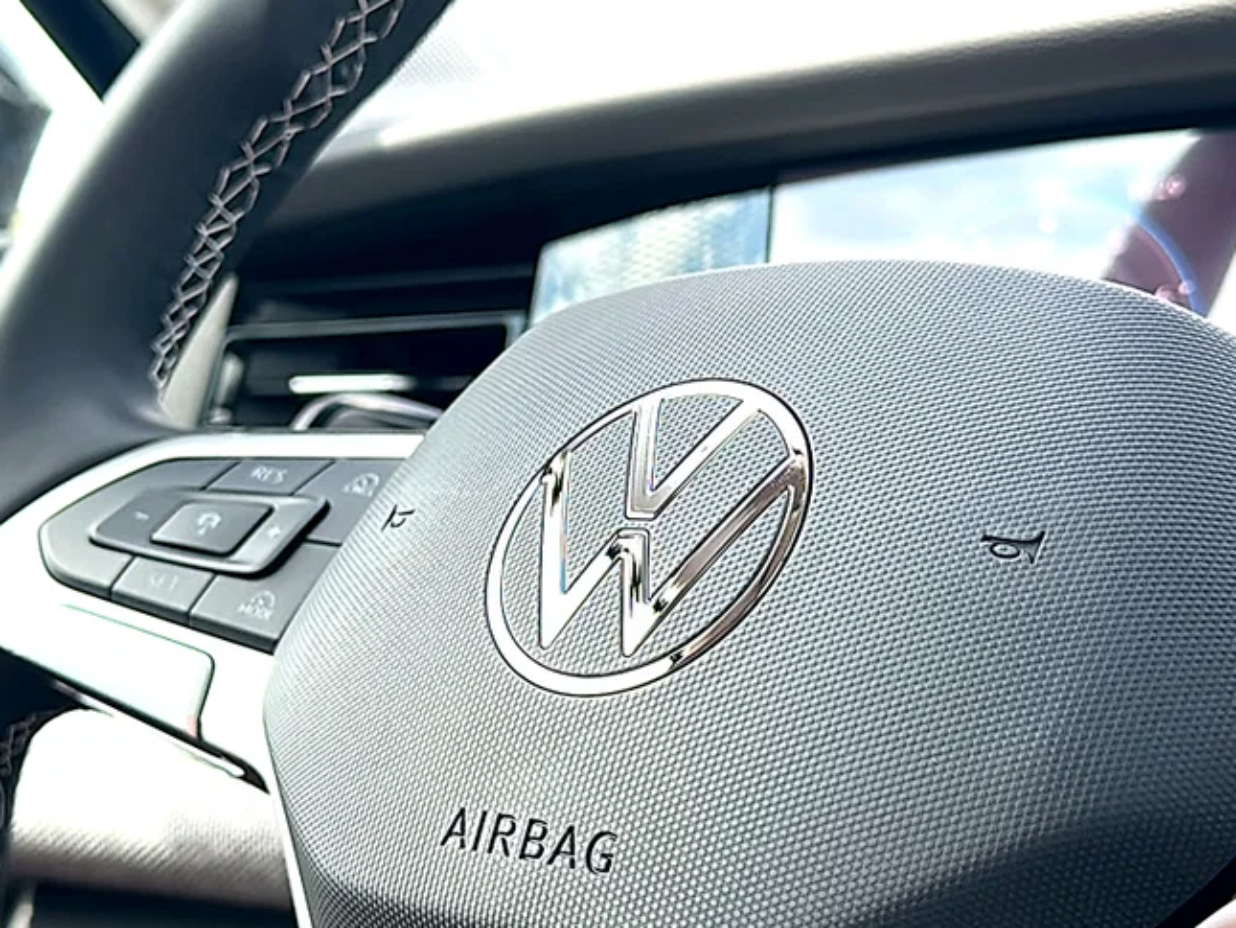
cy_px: 486
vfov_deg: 28.6
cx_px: 583
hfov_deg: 37.5
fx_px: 1821
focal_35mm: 51
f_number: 1.78
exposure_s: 1/509
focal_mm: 6.86
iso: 80
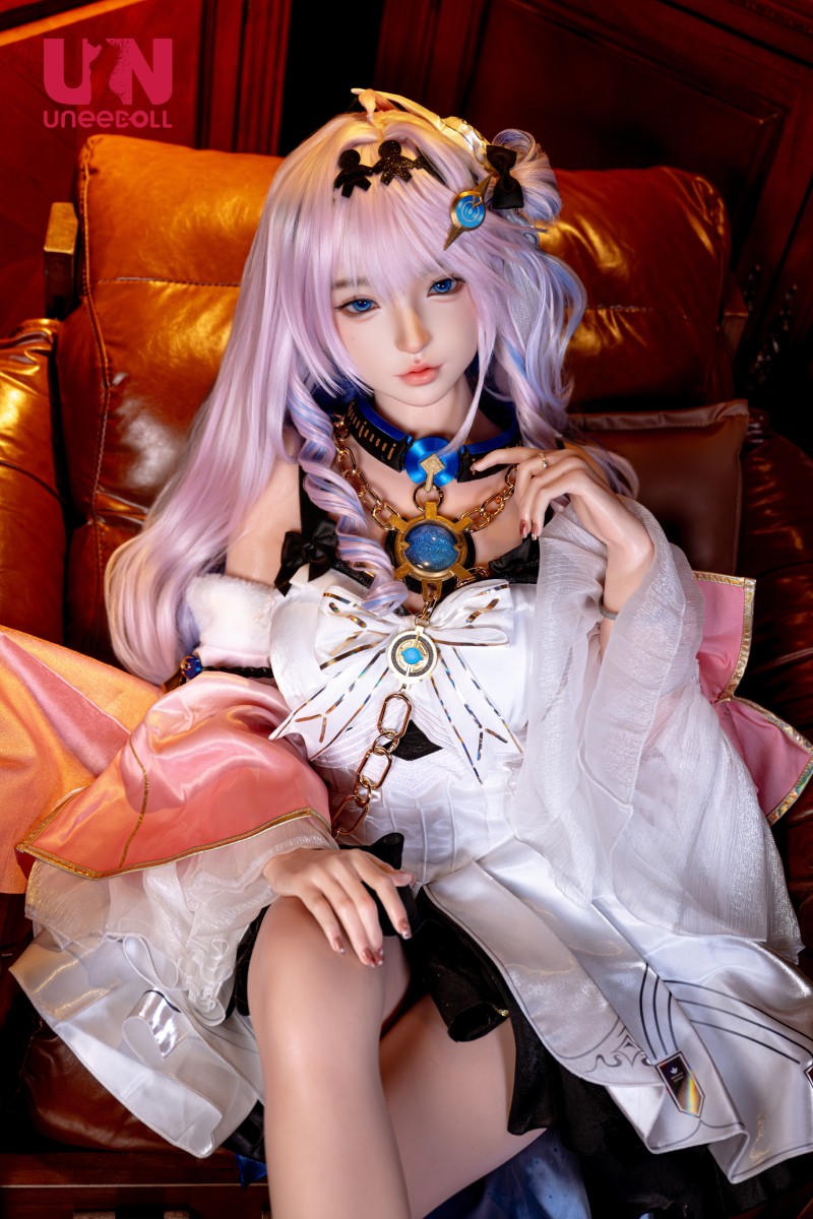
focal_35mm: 40
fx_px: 1355
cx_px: 406
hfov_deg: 33.4
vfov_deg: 48.5
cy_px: 610
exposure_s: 1/100
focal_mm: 40
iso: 400
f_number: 2.8
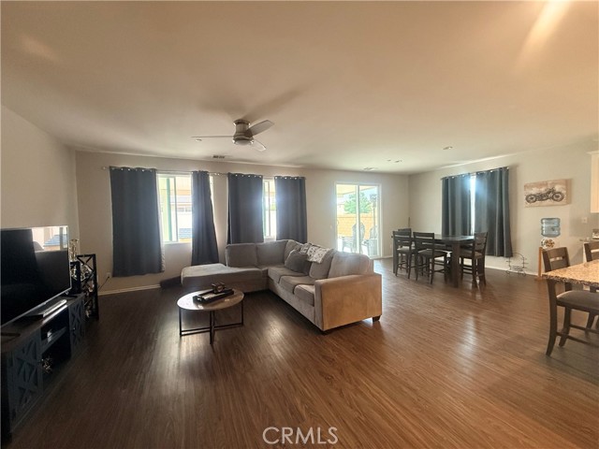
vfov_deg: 85.7
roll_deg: +0.8
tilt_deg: -1.7
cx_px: 300
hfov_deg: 102.1
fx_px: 242
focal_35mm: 14
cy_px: 224
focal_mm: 2.22
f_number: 2.2
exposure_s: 1/120
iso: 500
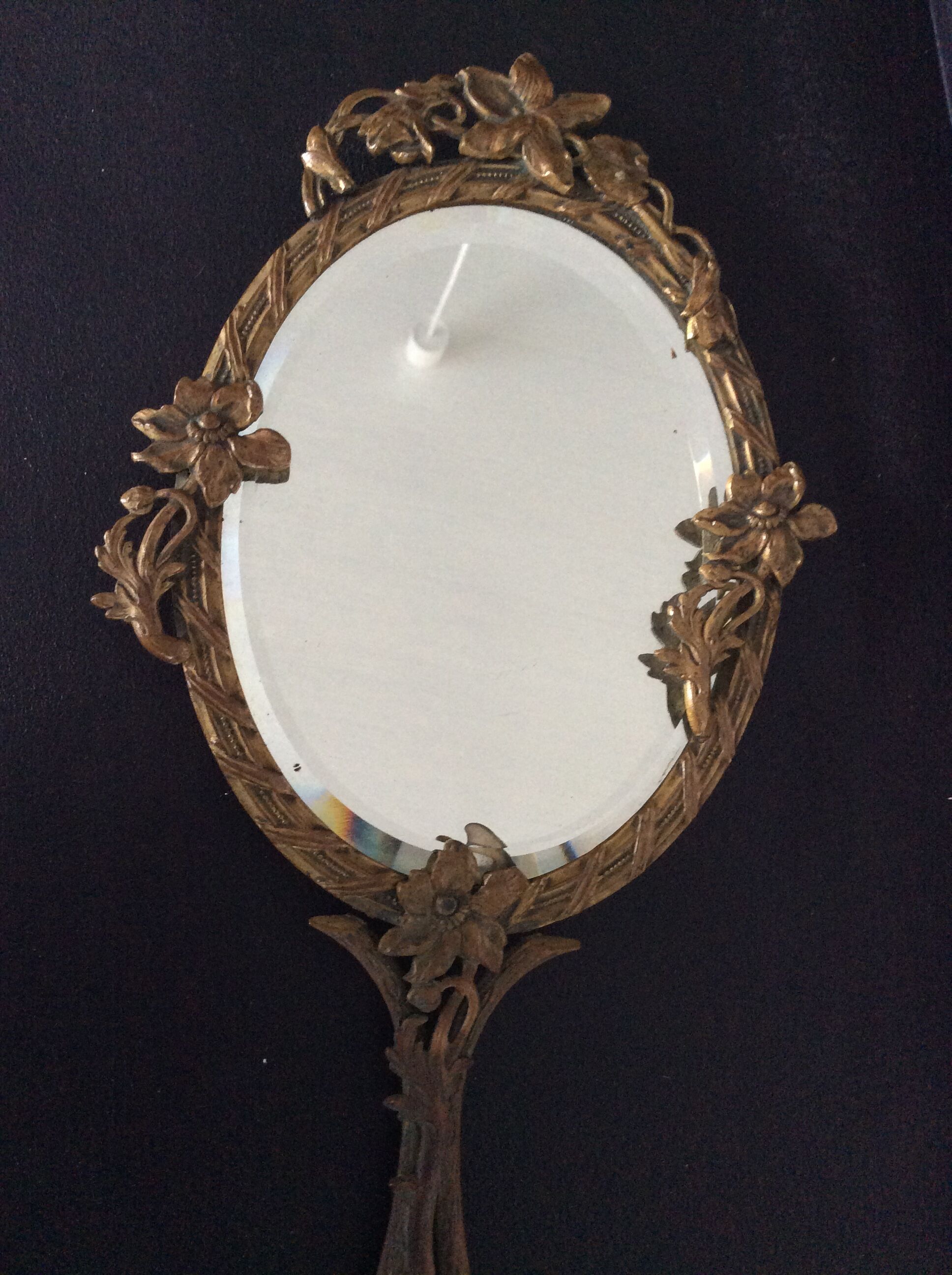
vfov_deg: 56.9
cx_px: 476
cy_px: 638
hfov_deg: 44.1
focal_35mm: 32
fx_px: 1177
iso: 160
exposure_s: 1/25
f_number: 2.4
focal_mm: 3.3
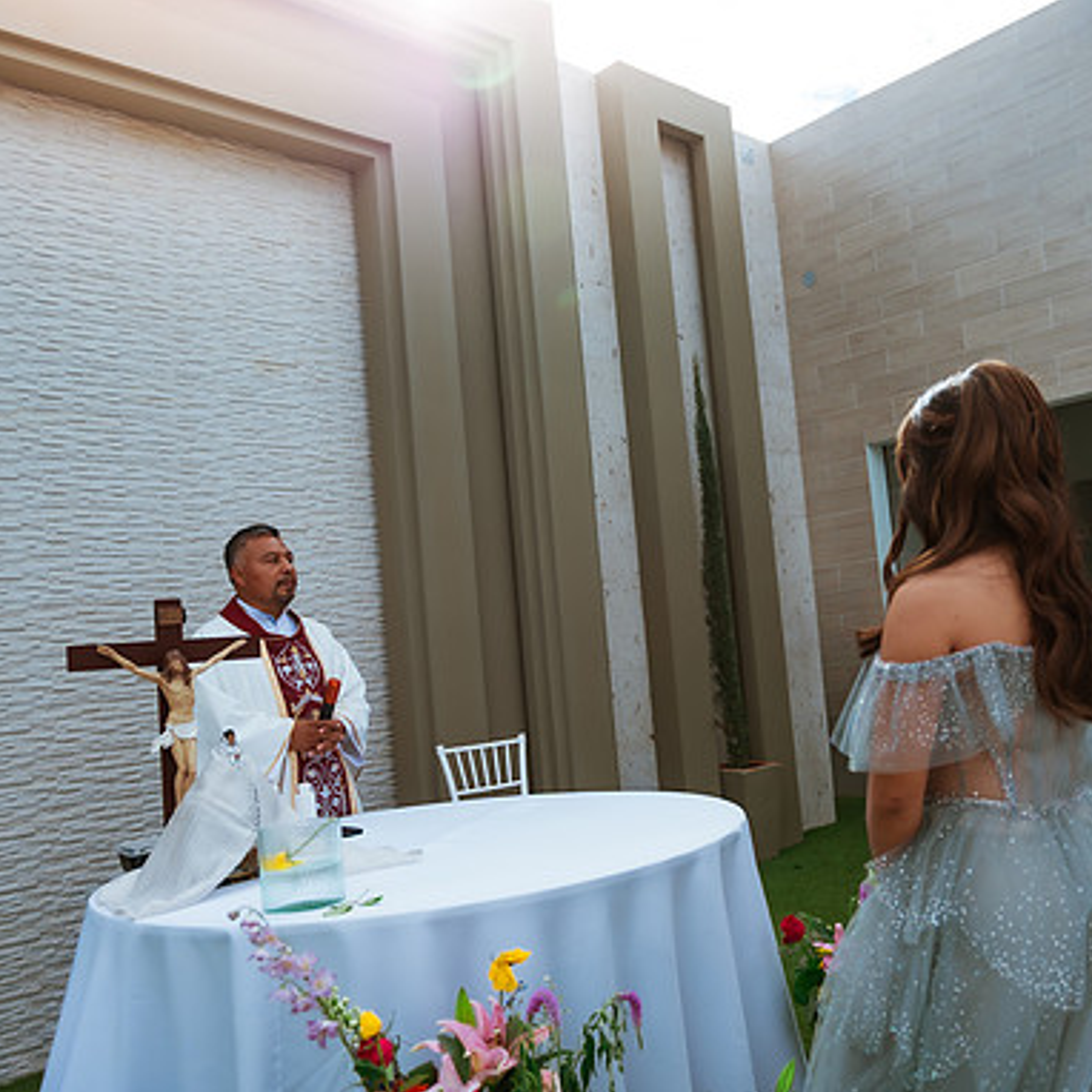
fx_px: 1106
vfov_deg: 52.5
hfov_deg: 52.1
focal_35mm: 31
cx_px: 663
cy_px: 550
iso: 100
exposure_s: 1/1250
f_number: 2.8
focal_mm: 24
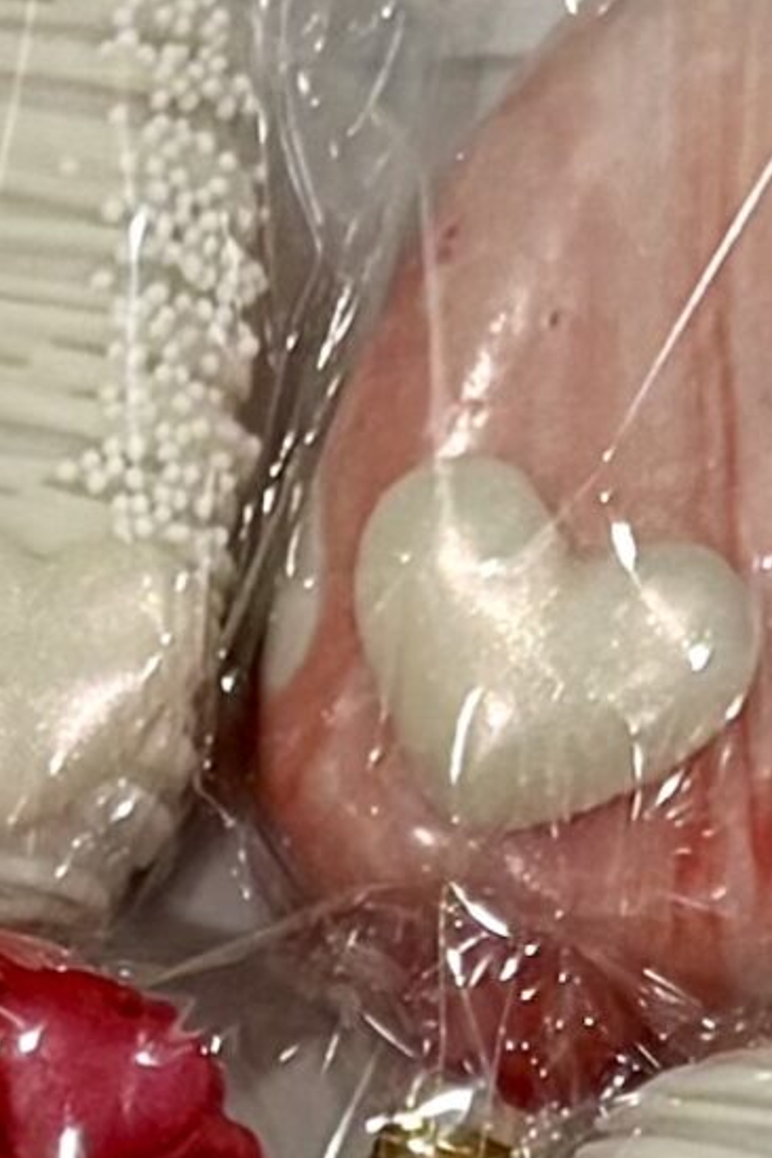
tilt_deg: -79.8
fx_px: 4053
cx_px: -1282
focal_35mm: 126
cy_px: 1749
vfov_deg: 15.0
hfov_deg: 9.3
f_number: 1.6
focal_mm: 5.96
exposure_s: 1/60
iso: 80
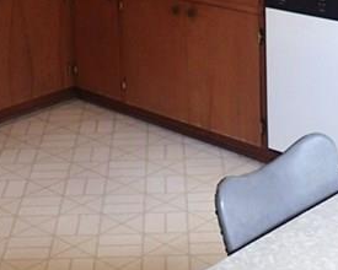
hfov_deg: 21.0
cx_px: 149
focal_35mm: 91
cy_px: -101
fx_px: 910
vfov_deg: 15.9
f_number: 2
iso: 125
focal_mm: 4.5
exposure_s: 1/60
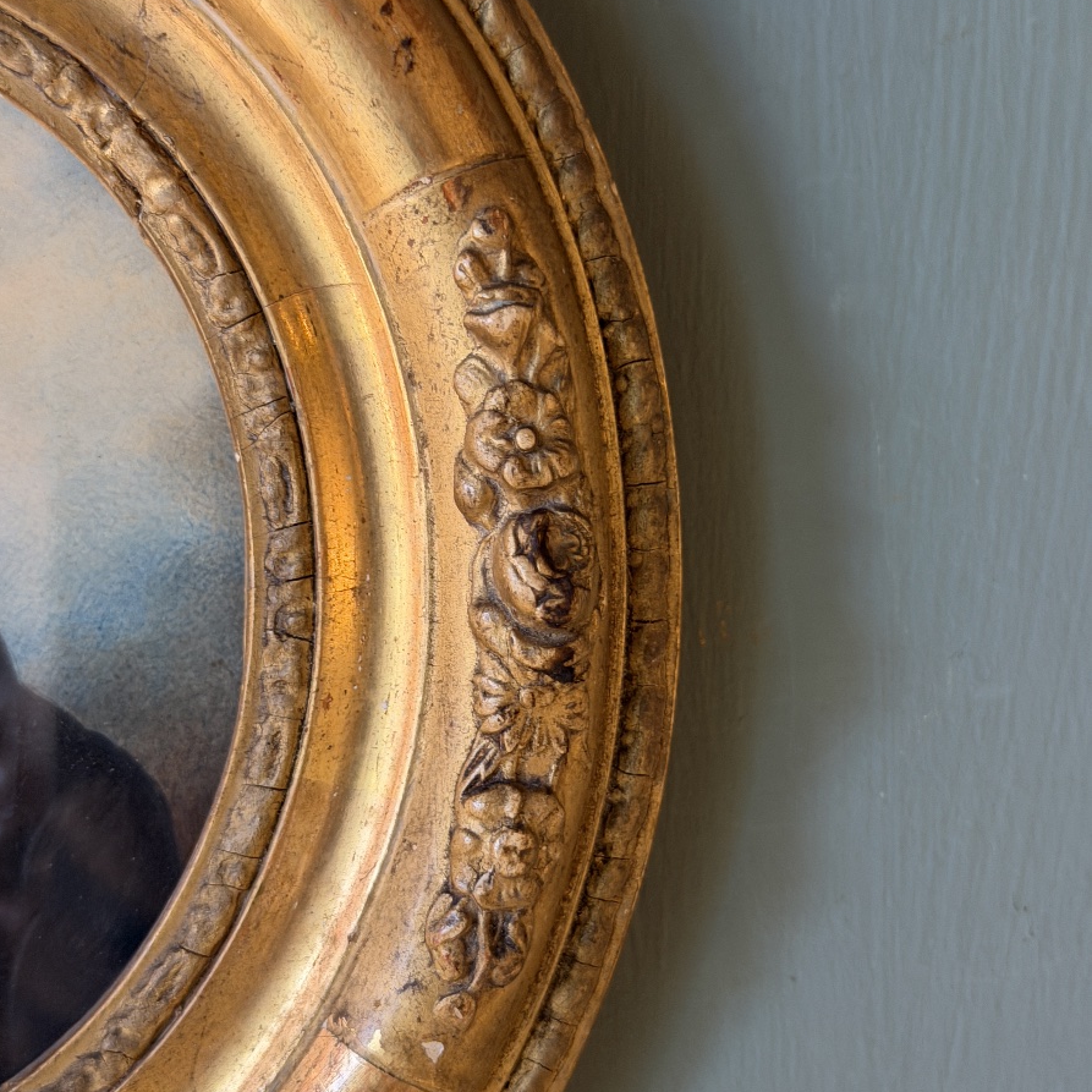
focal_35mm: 57
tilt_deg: +0.0
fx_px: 2034
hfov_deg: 30.0
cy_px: 578
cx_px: 543
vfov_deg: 30.0
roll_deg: +0.0
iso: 250
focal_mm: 6.76
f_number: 1.78
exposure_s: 1/50
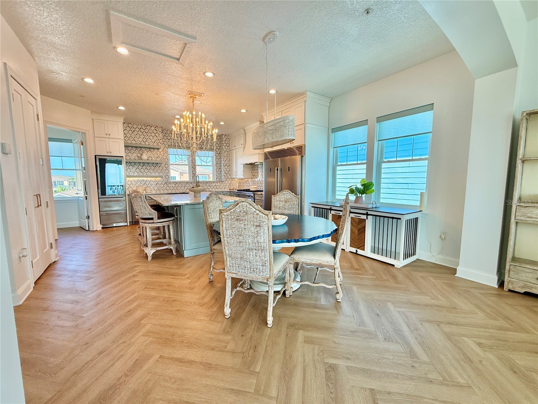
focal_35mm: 14
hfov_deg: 102.1
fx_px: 218
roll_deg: -0.3
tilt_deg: -4.6
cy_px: 202
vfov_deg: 85.7
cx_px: 269
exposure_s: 1/169
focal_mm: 2.22
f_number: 2.2
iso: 64
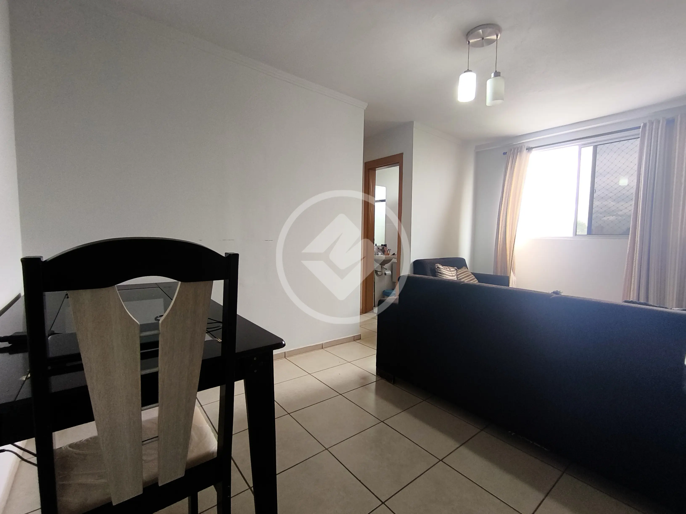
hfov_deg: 94.5
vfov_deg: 78.1
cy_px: 257
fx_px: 317
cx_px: 343
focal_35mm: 16
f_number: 2.2
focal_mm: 1.65
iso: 125
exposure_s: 1/60
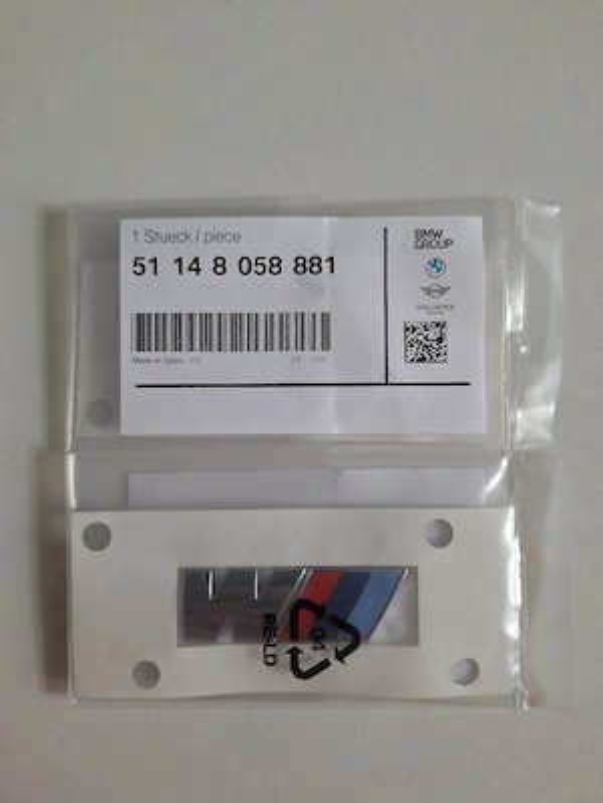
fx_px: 534
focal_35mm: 23
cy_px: 402
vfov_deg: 73.9
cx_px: 302
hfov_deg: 58.9
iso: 80
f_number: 1.8
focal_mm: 5.54
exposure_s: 1/50
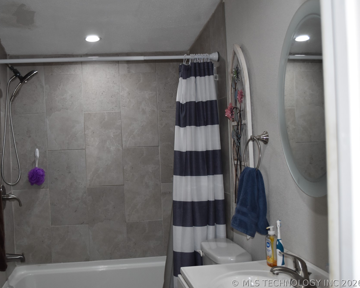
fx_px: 405
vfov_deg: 39.2
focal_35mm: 38
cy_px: 142
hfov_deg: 47.7
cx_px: 144
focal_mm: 22
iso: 800
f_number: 4
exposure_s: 1/160
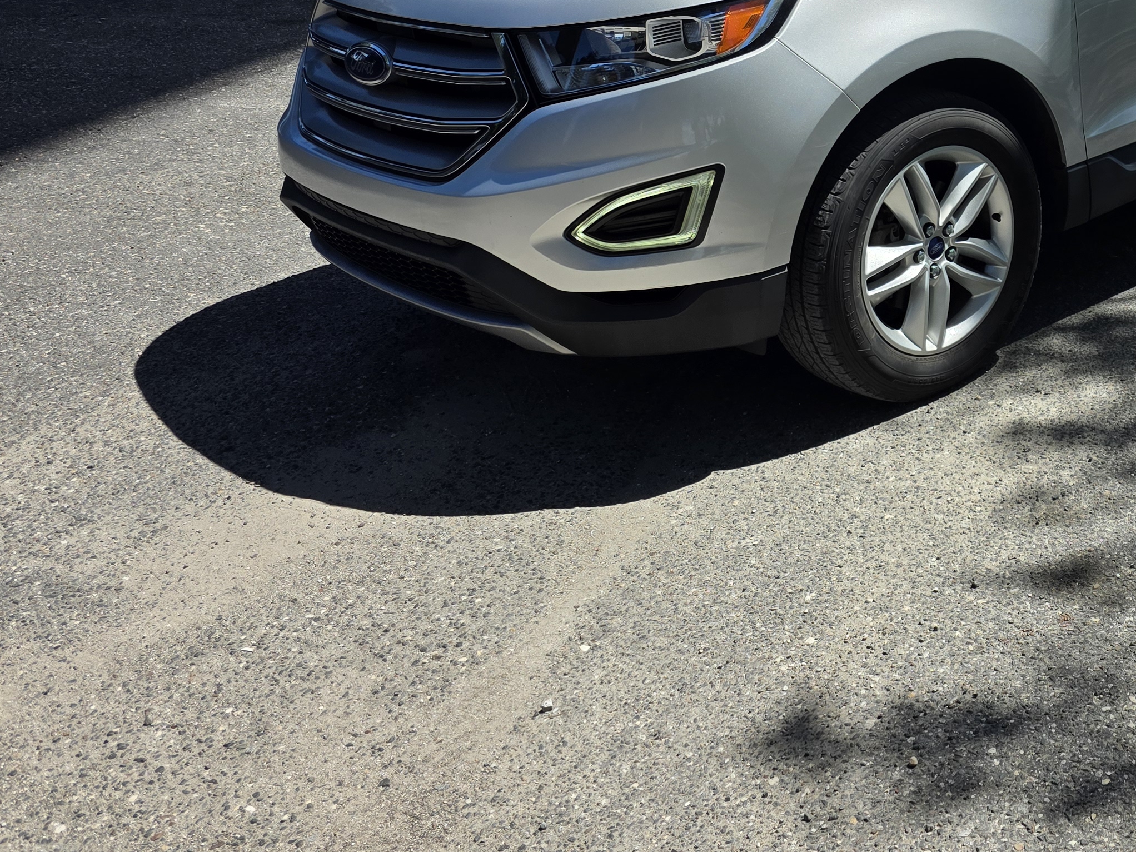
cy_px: 28
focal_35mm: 45
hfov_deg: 38.2
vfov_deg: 30.2
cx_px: 1089
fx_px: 1477
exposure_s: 1/6809
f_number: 1.7
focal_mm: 6.3
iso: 80
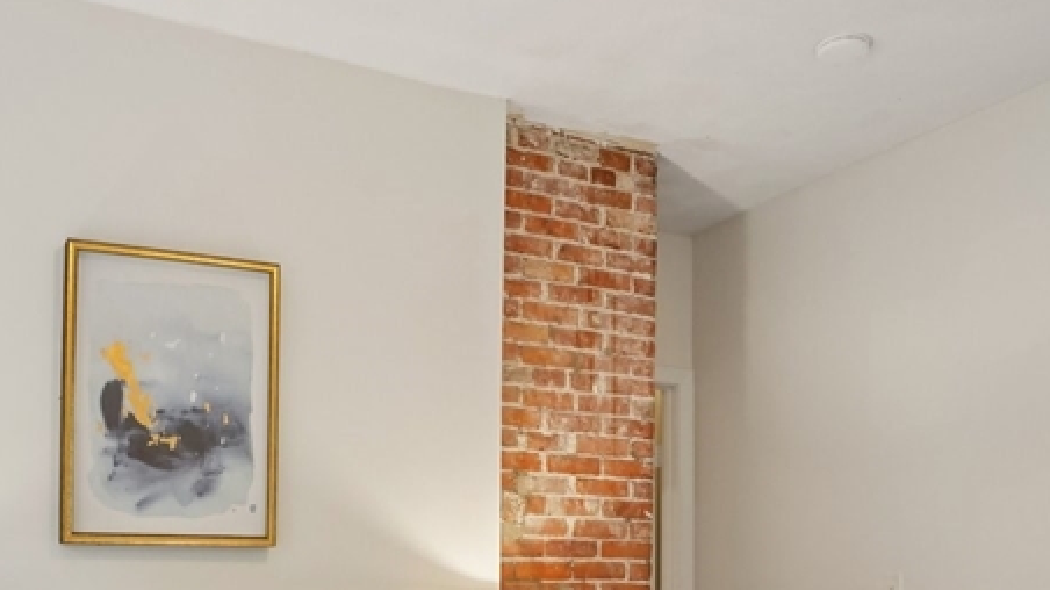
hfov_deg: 52.8
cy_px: 628
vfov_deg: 28.6
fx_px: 1058
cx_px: 497
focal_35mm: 38
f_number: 8
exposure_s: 1/30
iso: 640
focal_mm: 16
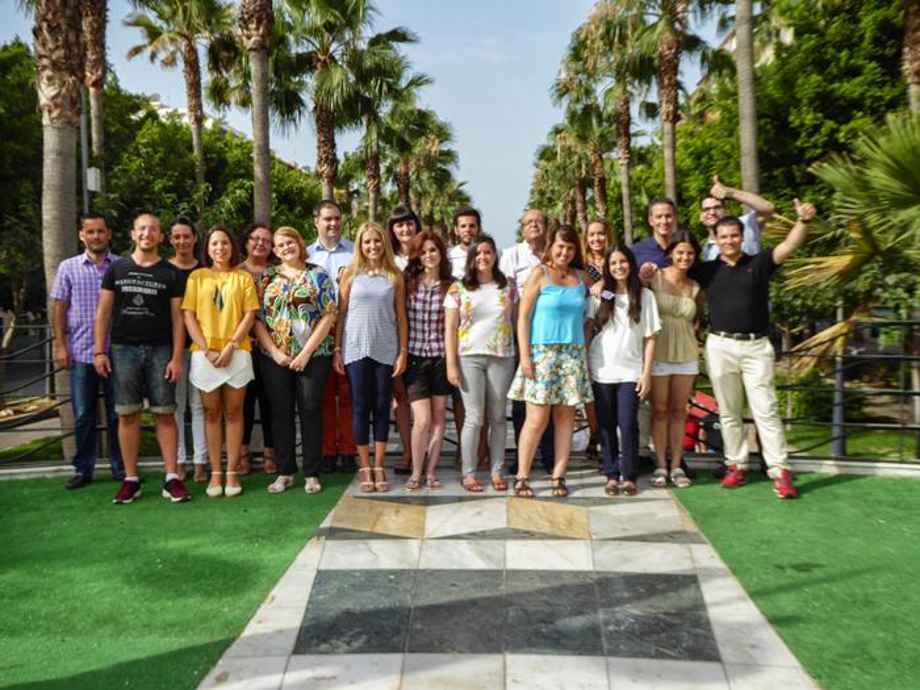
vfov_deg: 40.7
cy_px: 345
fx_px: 930
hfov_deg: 52.6
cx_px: 460
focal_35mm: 35
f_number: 3.7
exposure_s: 1/640
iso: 100
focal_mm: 6.3
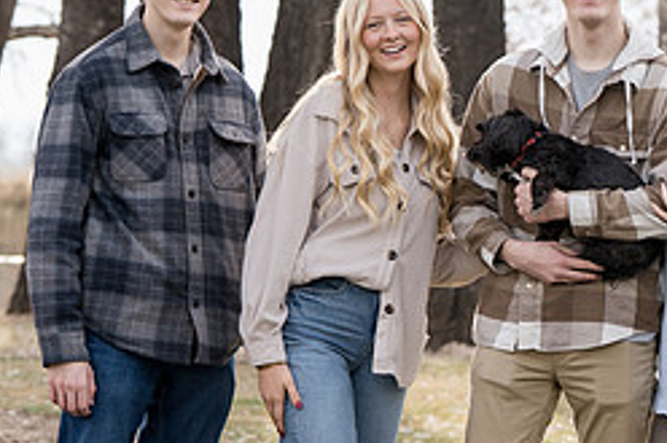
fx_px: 3555
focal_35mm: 192
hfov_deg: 10.7
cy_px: 286
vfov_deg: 7.1
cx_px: 613
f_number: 4
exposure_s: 1/250
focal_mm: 82
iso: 250
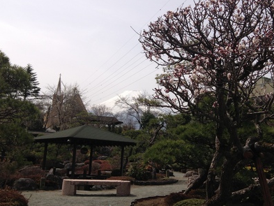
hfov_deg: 44.8
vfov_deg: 34.3
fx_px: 333
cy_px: 91
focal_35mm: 42
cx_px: 139
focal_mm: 4.13
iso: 50
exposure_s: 1/2262
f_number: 2.4
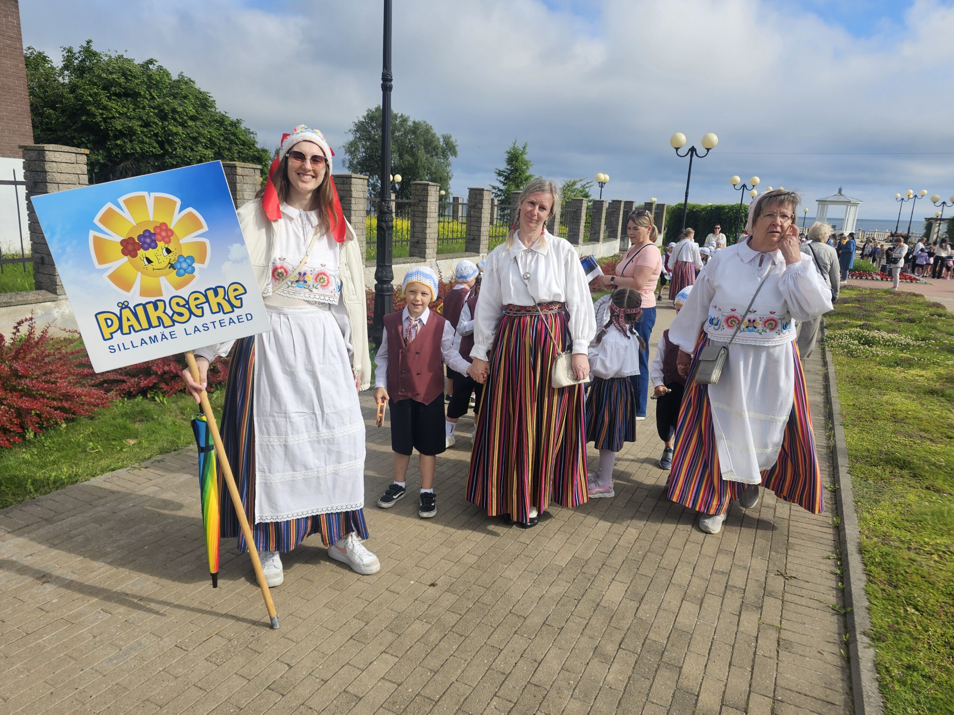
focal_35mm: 23
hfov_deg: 73.9
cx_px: 477
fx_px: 634
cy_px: 358
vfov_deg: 58.9
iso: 10
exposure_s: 1/730
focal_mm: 6.3
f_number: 1.7
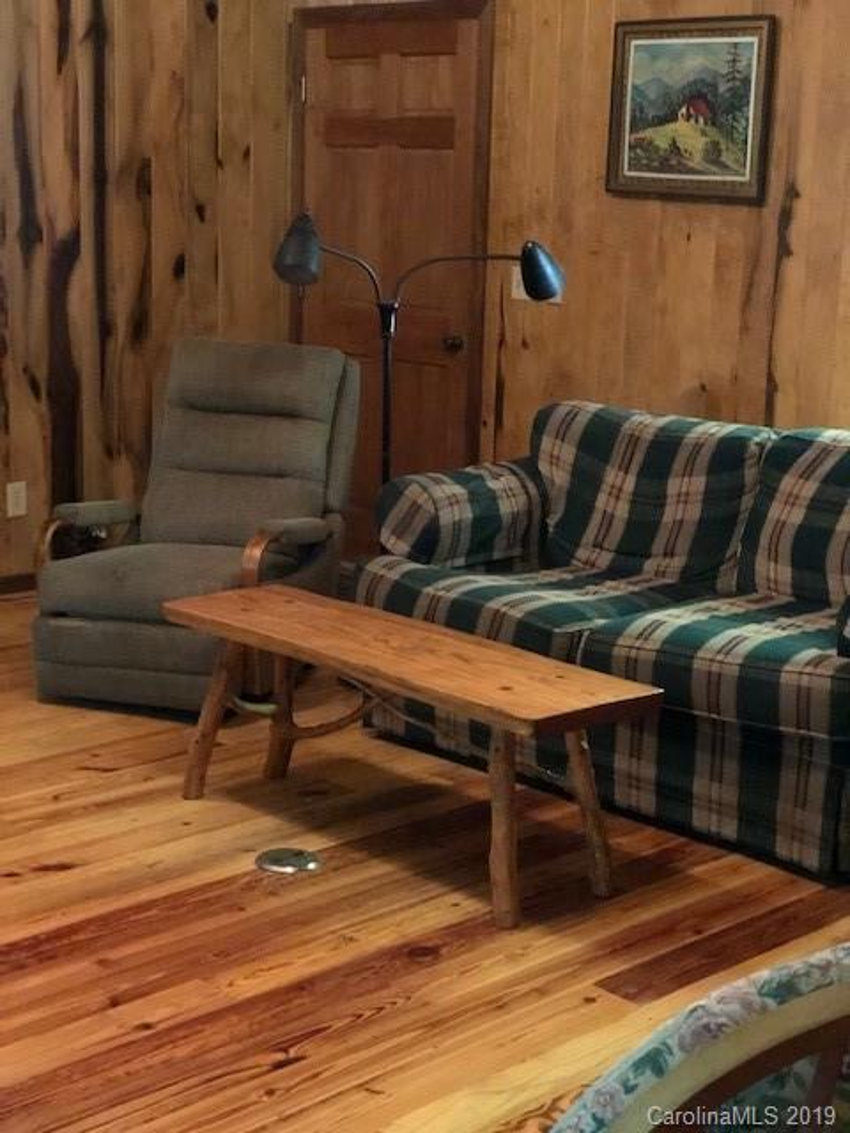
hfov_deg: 25.7
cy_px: 566
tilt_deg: -11.2
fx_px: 1866
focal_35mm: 57
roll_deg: -1.4
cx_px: 425
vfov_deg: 33.8
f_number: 2.8
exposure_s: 1/30
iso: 1250
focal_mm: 6.6
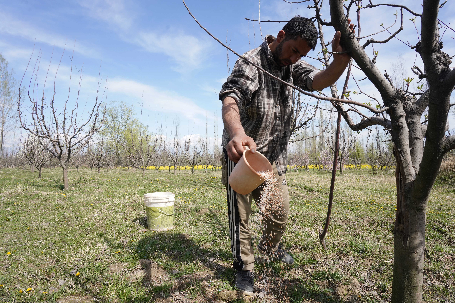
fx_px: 253
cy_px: 152
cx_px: 228
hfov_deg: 84.0
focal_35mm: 20
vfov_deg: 61.9
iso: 500
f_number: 10
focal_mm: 20
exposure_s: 1/400
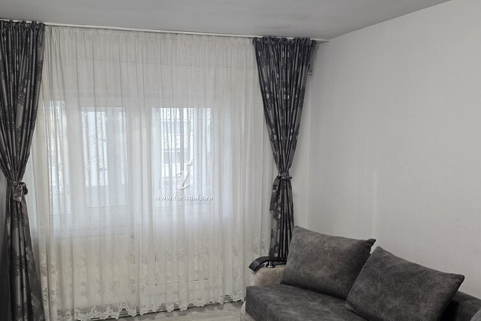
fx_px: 441
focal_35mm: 33
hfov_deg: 56.8
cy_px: 188
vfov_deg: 39.9
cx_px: 192
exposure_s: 1/100
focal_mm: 6.3
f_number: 1.7
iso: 125
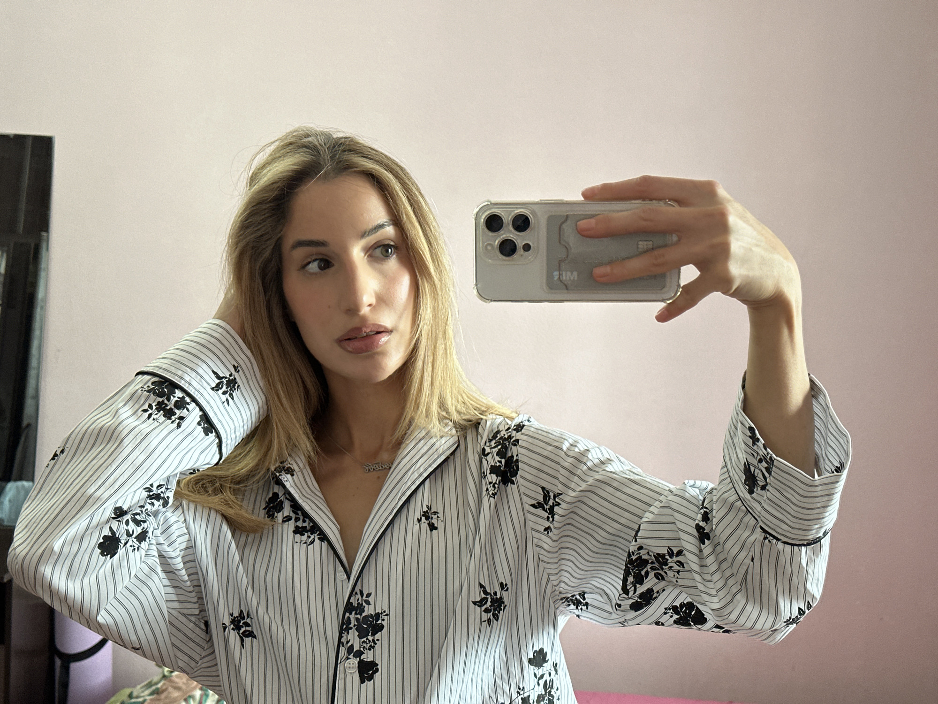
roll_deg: -3.8
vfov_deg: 30.3
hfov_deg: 39.7
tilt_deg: -5.5
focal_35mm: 48
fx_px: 1301
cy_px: 352
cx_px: 469
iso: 200
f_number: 1.78
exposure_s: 1/50
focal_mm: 6.86
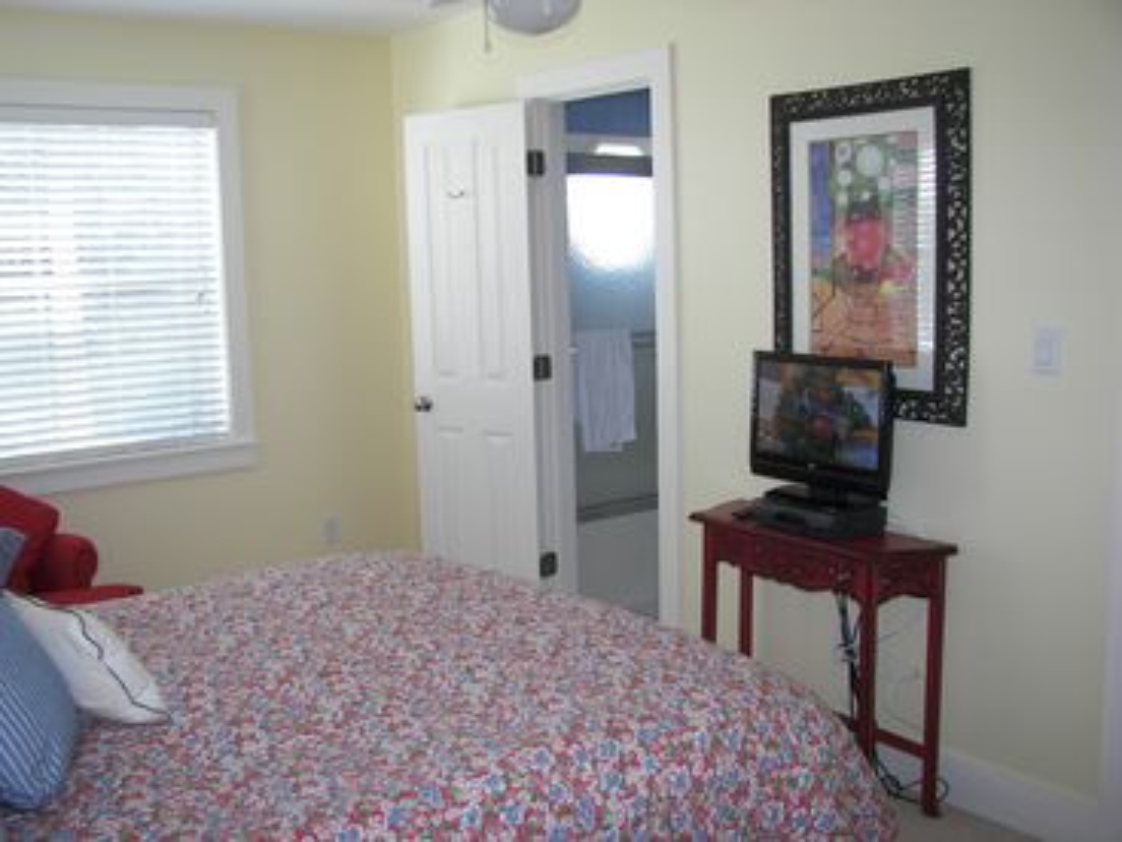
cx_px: 561
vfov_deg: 39.7
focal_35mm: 36
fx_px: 1167
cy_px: 421
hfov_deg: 51.4
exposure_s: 1/60
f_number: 2.8
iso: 64
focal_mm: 6
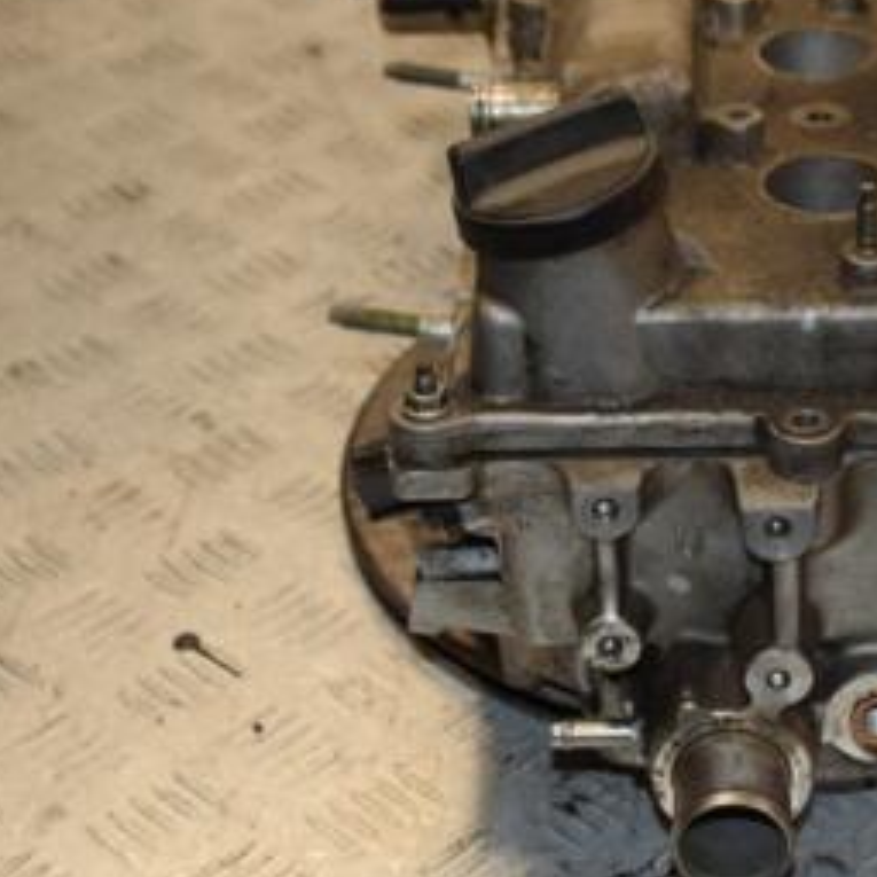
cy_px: 361
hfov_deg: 16.4
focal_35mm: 105
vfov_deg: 16.6
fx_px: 3010
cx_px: 733
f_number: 5.6
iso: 800
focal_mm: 35
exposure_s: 1/200
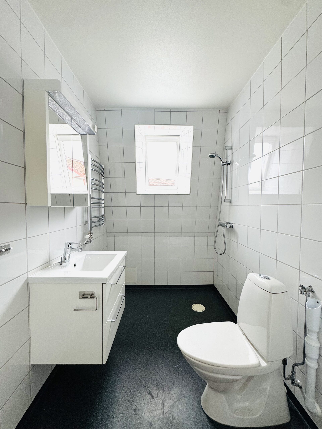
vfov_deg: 102.1
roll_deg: -0.8
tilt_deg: -1.7
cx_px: 161
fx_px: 174
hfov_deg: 85.7
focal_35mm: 14
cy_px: 214
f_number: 2.2
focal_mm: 2.22
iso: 160
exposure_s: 1/99
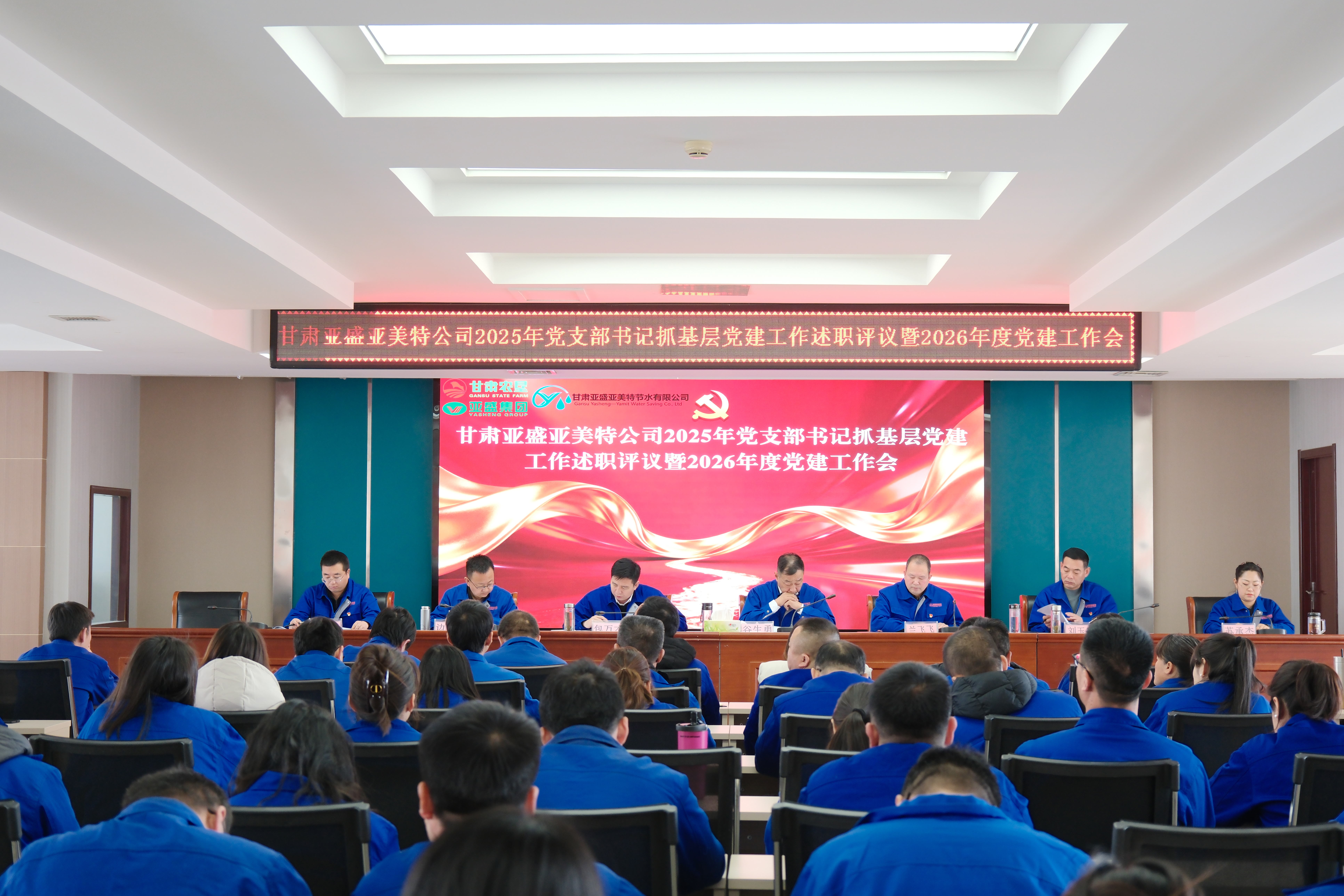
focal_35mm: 54
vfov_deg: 25.1
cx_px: 672
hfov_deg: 36.9
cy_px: 448
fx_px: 2016
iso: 640
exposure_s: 1/52
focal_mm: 35.8
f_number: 4
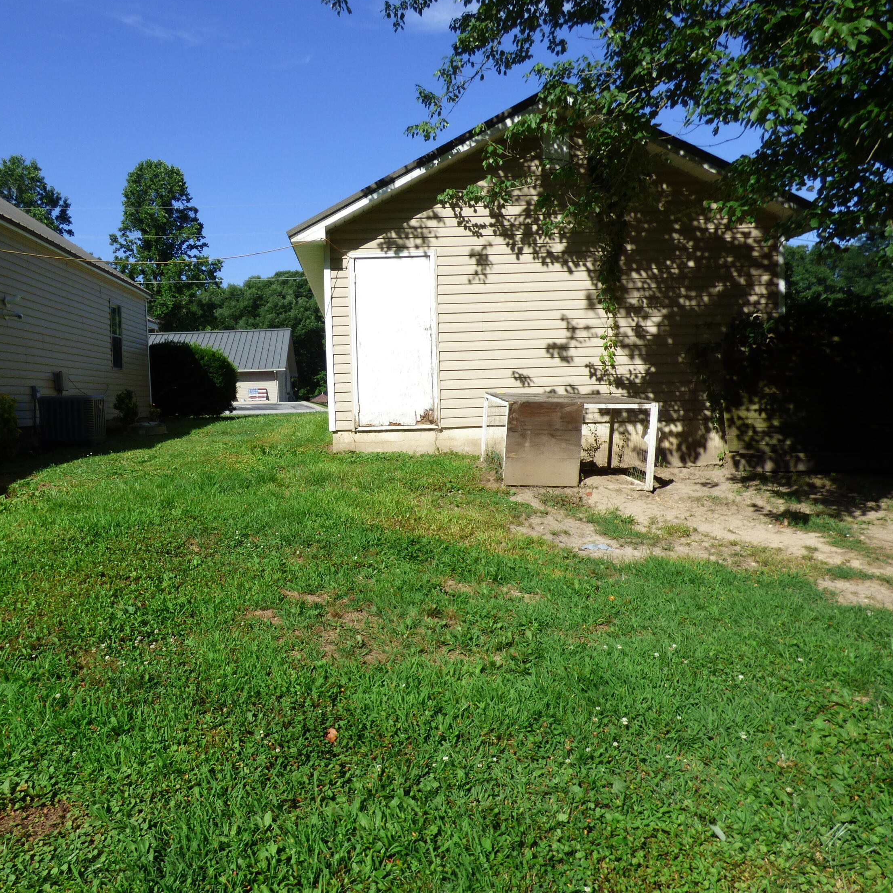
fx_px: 700
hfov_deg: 64.3
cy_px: 449
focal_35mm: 24
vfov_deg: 65.0
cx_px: 351
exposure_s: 1/1300
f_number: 2.8
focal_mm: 3.58
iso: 100
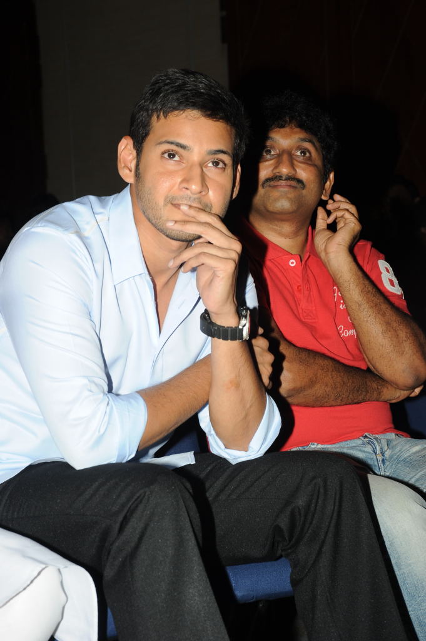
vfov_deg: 21.5
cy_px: 320
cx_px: 213
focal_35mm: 95
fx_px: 1689
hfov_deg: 14.4
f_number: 10
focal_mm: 95
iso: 500
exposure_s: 1/125
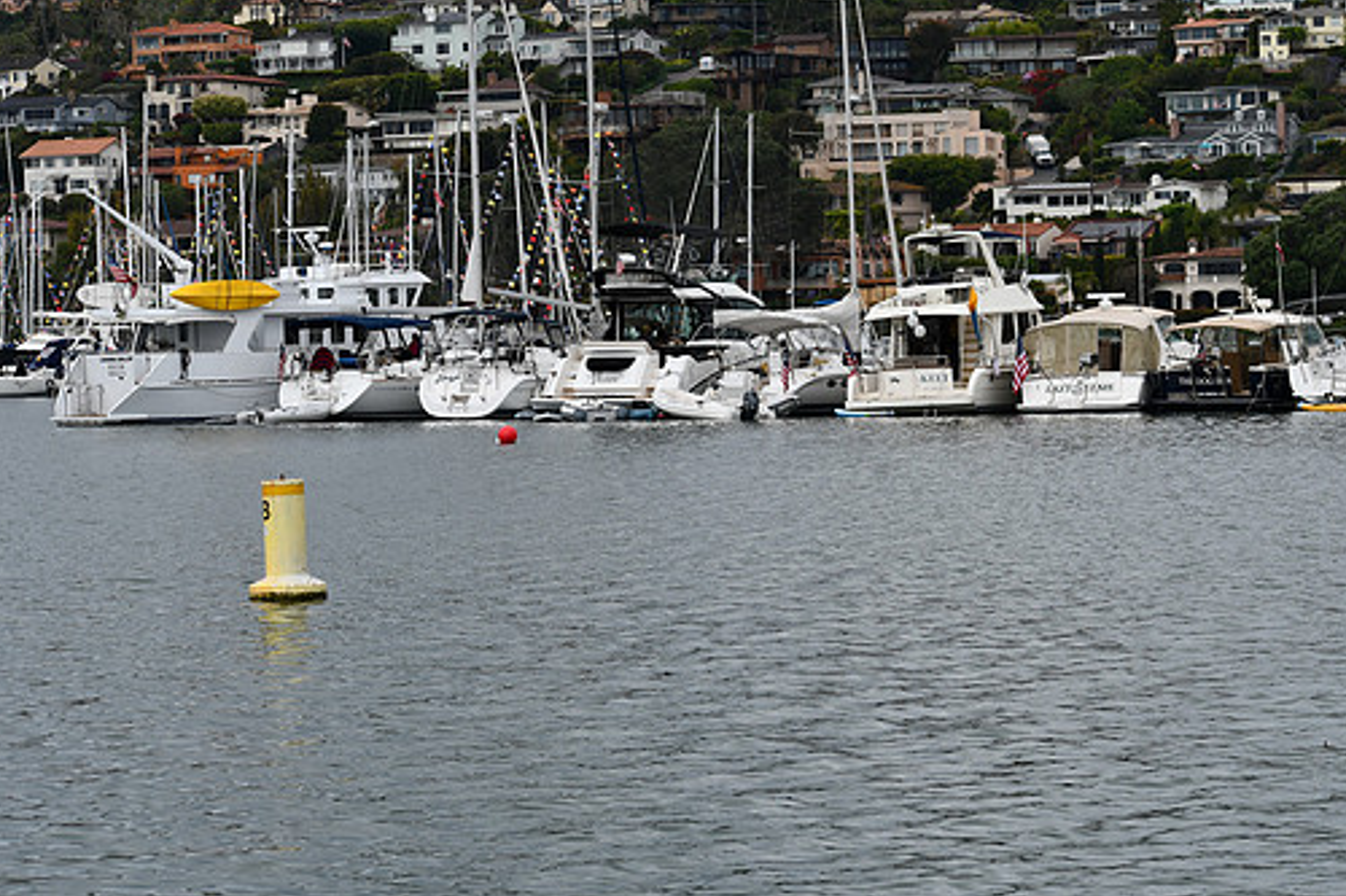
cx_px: 716
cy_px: 437
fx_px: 4859
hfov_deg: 15.8
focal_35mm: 130
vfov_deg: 10.5
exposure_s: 1/500
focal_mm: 75
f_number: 8
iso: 100
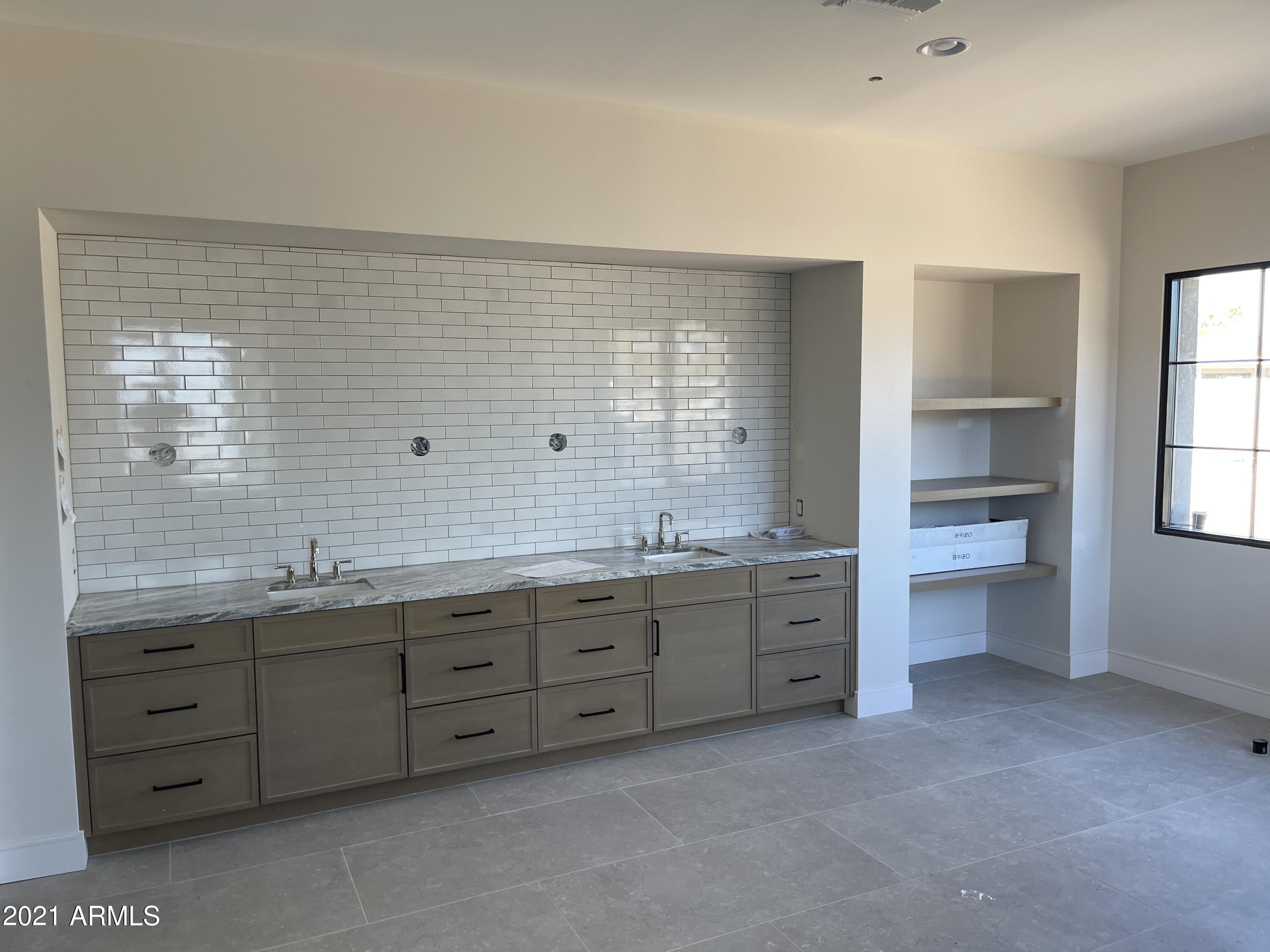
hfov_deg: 67.3
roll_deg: +0.3
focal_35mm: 26
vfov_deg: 53.1
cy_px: 476
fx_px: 954
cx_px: 635
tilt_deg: -6.3
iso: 64
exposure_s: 1/121
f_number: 1.6
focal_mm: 5.1
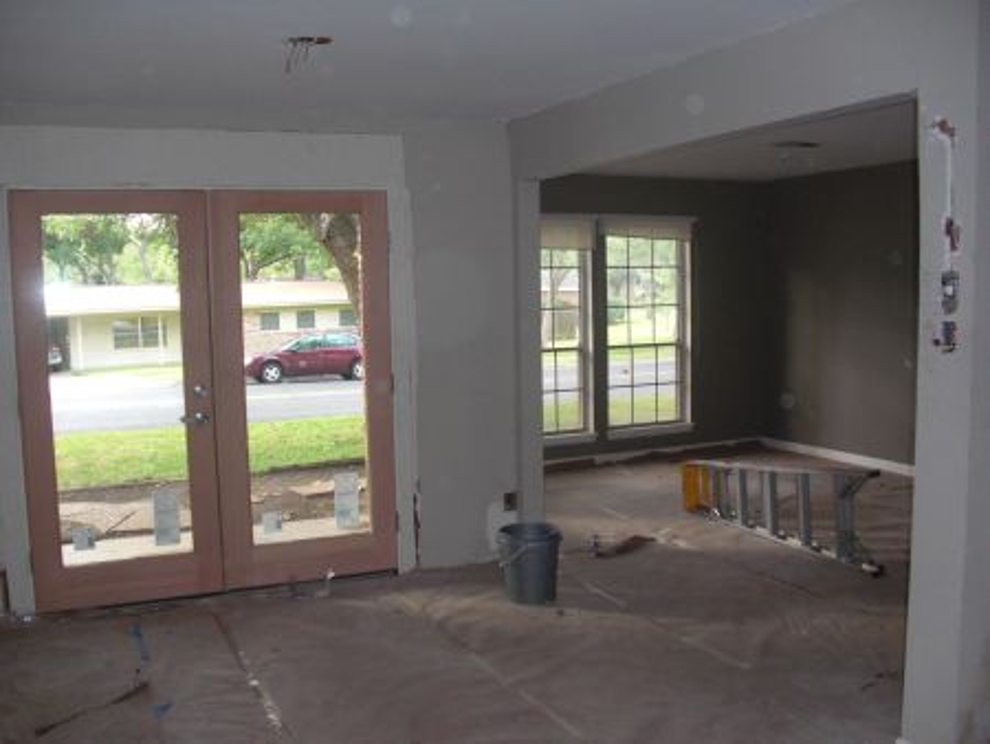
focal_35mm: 36
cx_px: 495
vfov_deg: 39.7
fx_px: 1030
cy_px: 372
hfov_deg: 51.3
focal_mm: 6.3
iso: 200
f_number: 2.8
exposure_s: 1/60
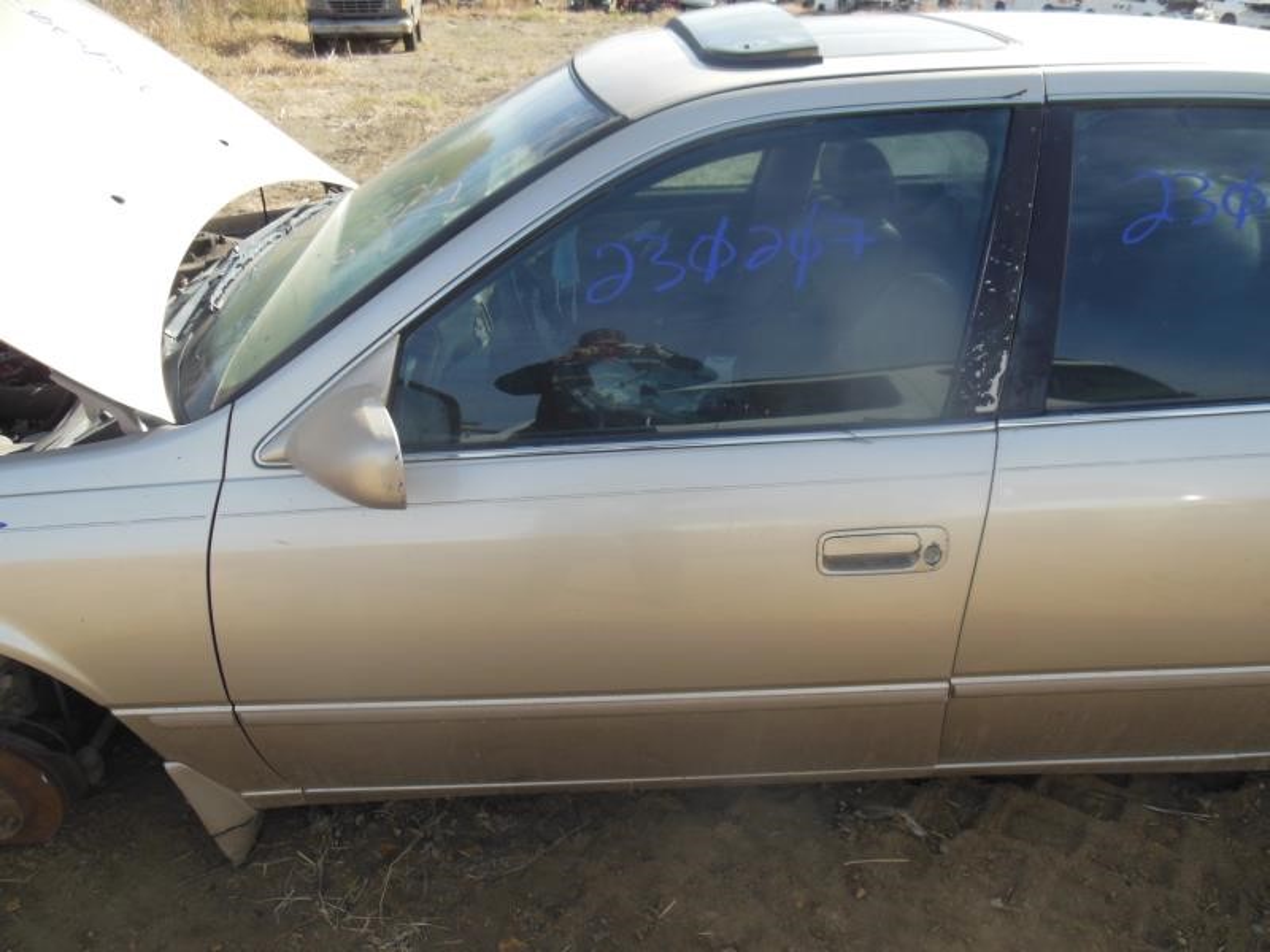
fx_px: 917
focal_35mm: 25
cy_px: 476
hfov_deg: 69.4
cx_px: 635
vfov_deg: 54.9
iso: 125
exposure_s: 1/800
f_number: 3.2
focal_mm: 4.5
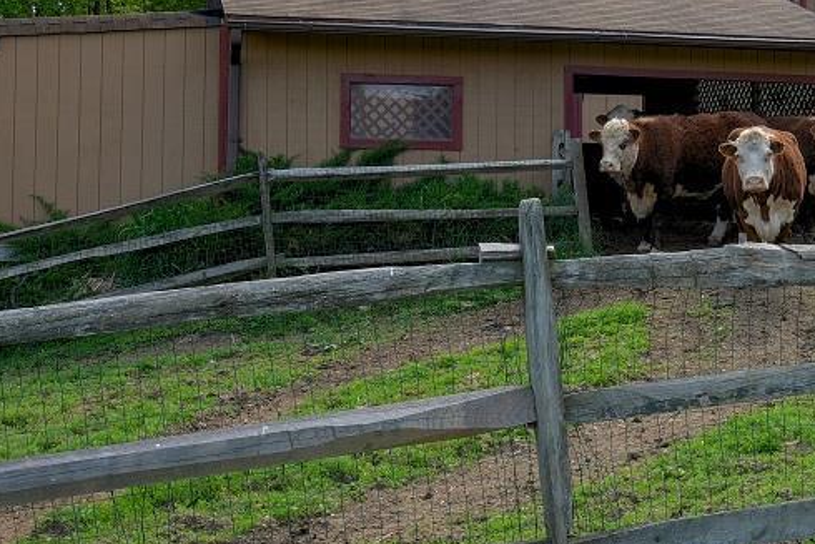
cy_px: 151
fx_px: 1427
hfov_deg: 31.5
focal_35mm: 63
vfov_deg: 21.4
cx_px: 574
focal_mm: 24
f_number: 13
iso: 200
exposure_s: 1/30
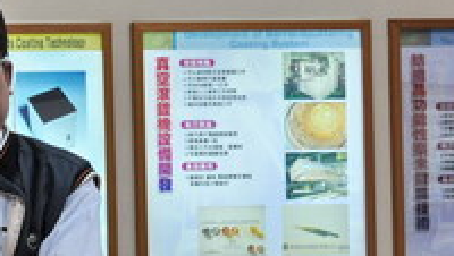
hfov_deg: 14.6
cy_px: 293
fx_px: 1699
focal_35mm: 141
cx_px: -132
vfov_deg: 8.6
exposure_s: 1/100
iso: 400
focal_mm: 30
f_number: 4.8
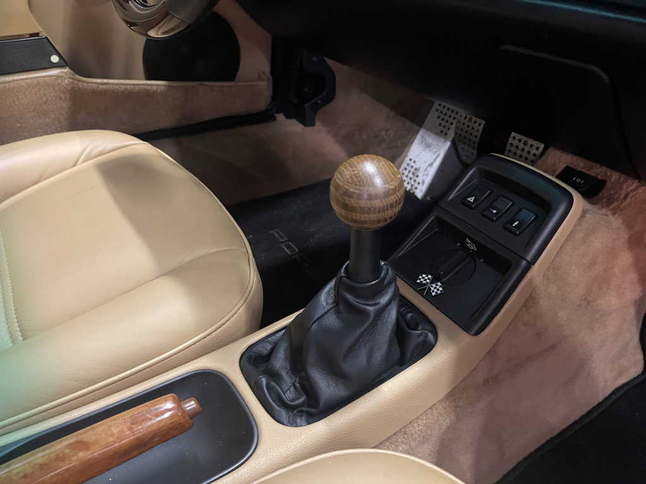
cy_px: 242
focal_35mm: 25
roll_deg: -2.0
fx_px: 467
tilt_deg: -33.8
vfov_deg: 54.9
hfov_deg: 69.4
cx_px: 323
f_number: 1.6
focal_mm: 5.1
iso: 500
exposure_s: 1/25
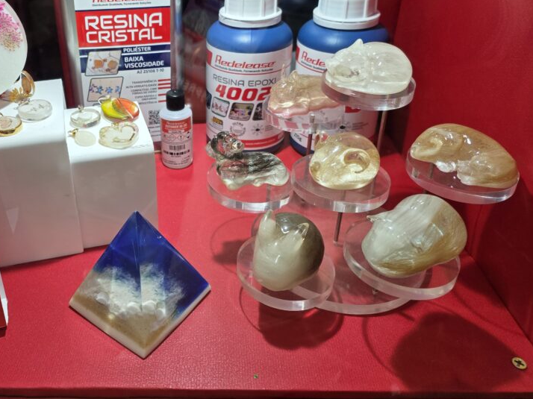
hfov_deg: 54.1
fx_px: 508
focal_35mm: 33
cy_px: 128
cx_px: 170
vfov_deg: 42.3
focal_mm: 6.25
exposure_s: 1/180
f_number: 1.7
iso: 100
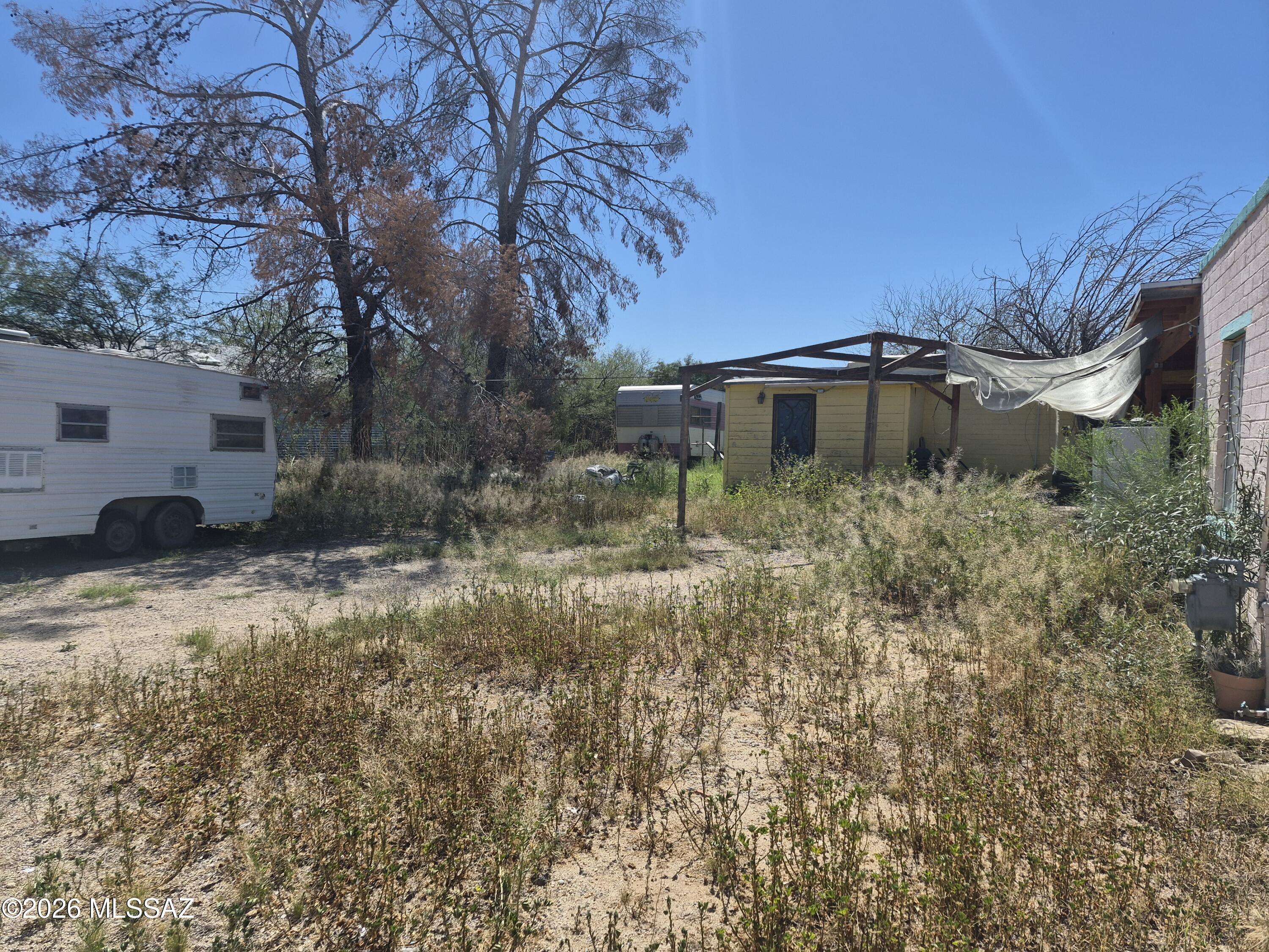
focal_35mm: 23
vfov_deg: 58.9
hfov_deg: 73.9
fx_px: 843
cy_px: 476
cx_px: 634
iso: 80
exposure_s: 1/6272
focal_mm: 5.4
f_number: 1.8
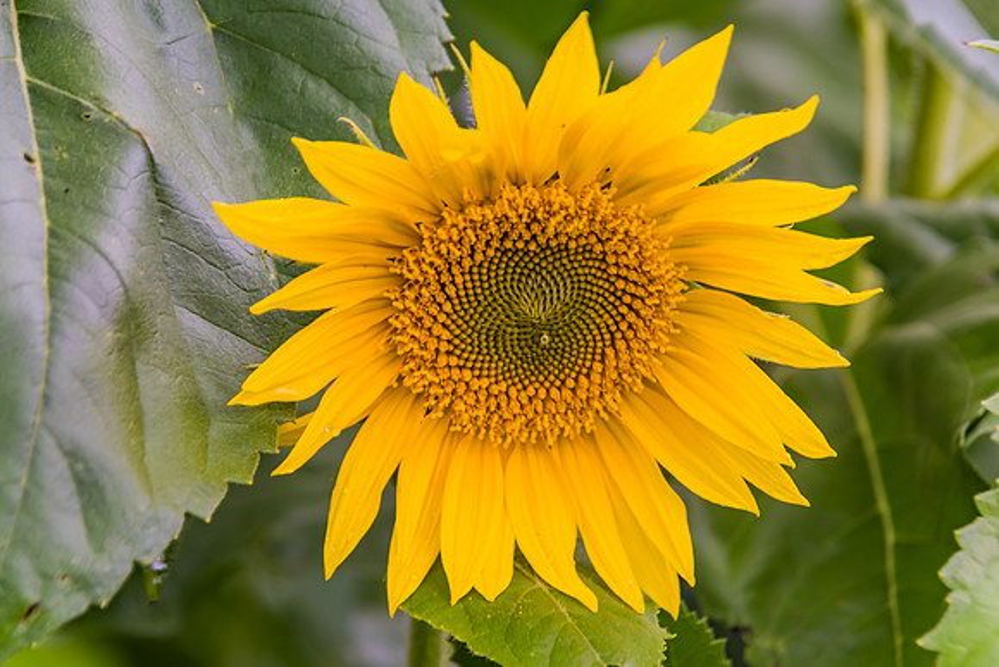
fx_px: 6037
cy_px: 334
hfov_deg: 9.5
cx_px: 500
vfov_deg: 6.3
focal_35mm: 218
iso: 400
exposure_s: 1/3
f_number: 5.6
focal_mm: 145
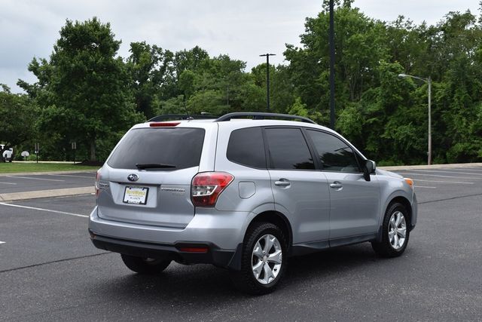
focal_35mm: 51
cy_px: 161
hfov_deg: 38.9
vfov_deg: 26.5
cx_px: 241
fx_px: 683
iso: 100
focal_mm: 34
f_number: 9
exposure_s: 1/320
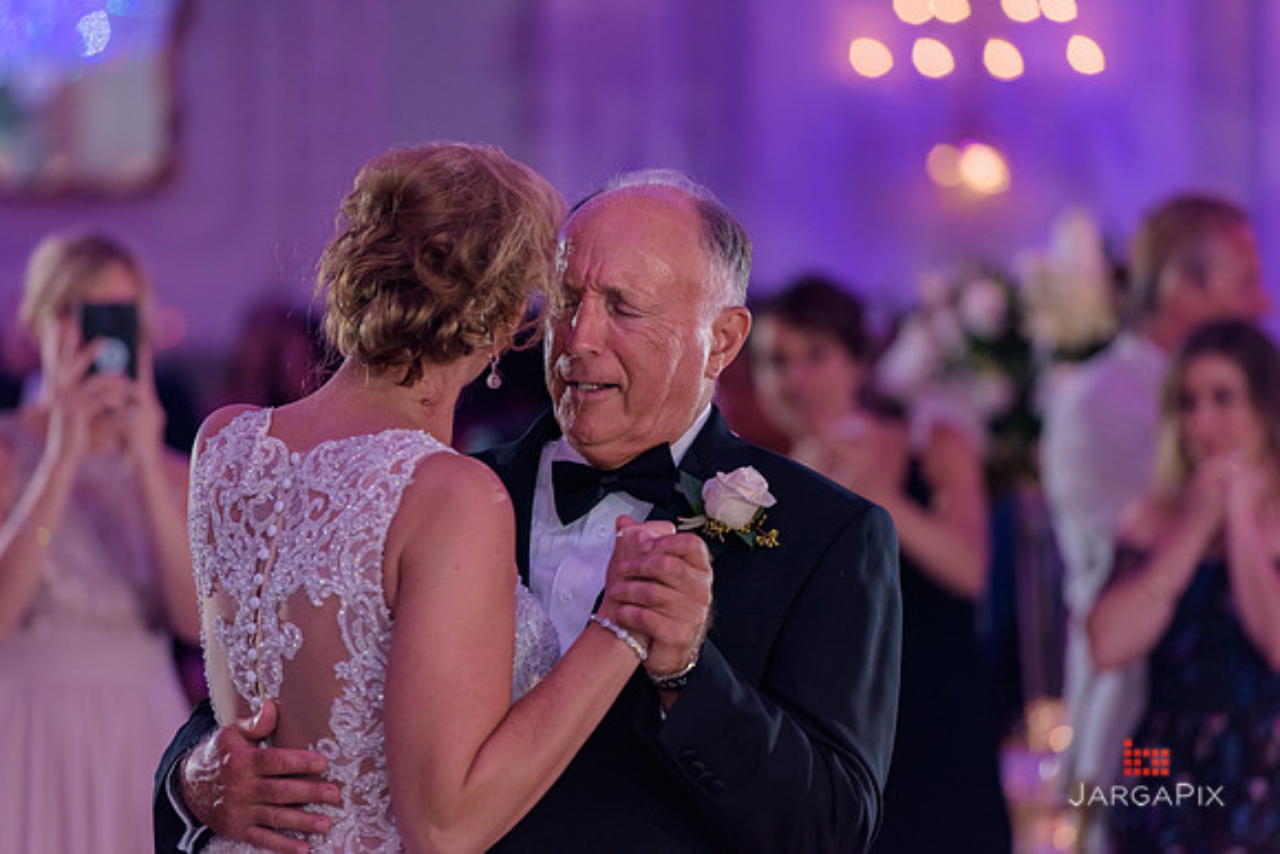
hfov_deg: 10.3
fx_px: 7112
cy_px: 427
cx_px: 640
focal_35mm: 200
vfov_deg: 6.9
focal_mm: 200
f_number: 3.2
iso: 1600
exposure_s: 1/125
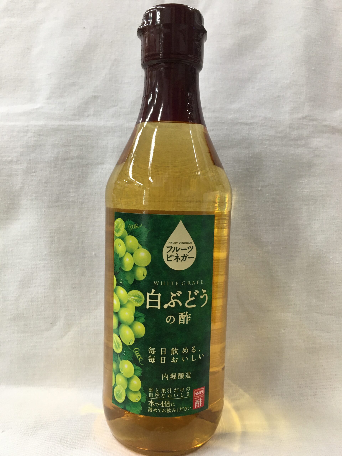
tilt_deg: -5.2
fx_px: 382
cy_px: 228
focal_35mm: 29
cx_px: 171
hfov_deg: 48.2
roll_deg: -2.7
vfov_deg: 61.7
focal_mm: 4.15
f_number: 2.2
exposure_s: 1/30
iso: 40
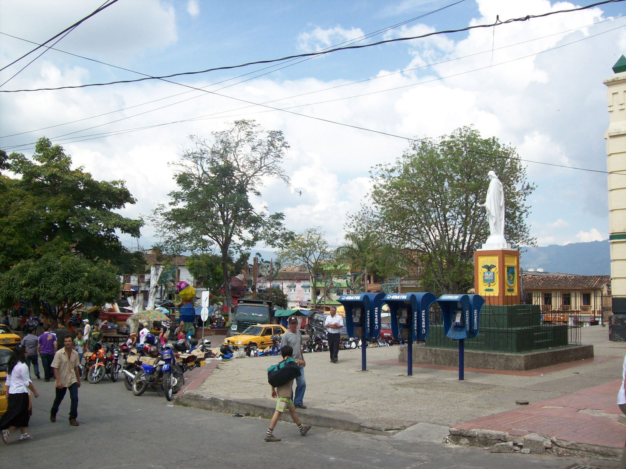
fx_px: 651
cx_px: 313
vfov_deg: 39.6
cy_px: 234
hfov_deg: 51.4
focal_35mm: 36
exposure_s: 1/410
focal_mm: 6
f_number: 4.8
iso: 80
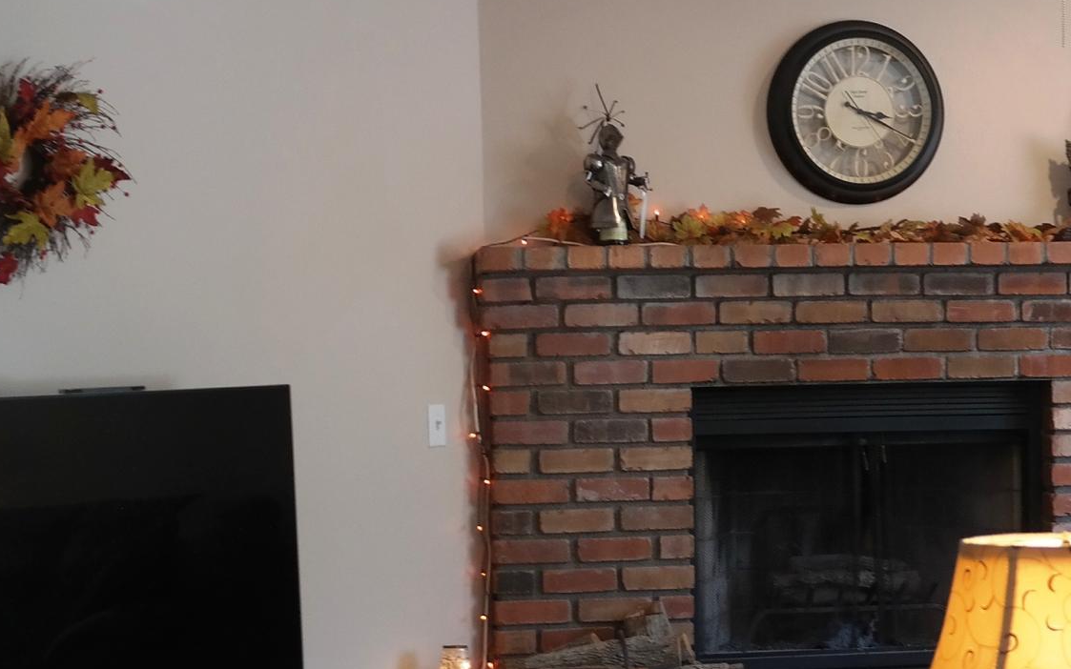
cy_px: 574
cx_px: 899
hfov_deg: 20.9
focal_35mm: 98
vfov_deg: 13.3
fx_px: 2861
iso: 200
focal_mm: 24
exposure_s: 1/50
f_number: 3.5
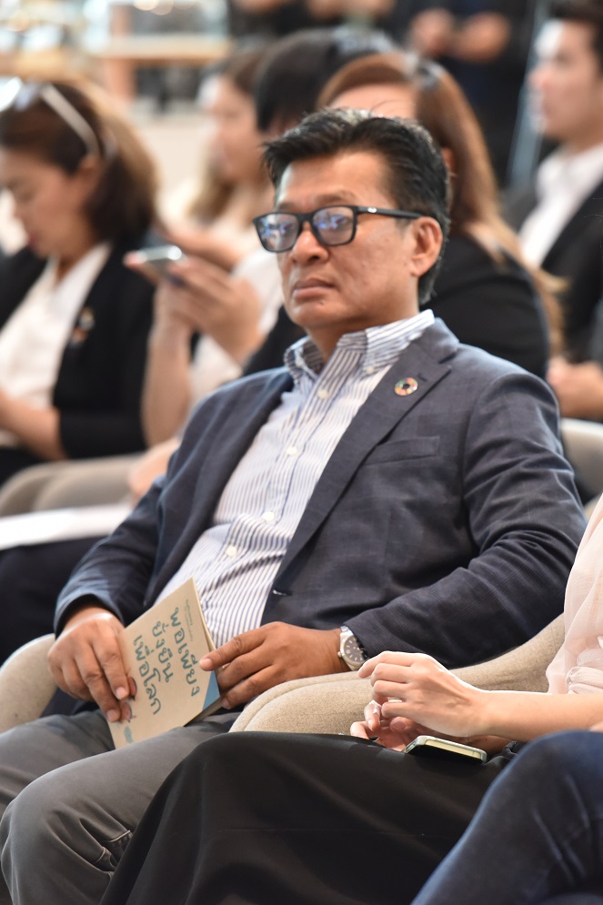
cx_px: 537
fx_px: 7012
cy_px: 452
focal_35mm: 279
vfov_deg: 7.4
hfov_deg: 4.9
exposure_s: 1/200
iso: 1600
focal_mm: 185
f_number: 3.2
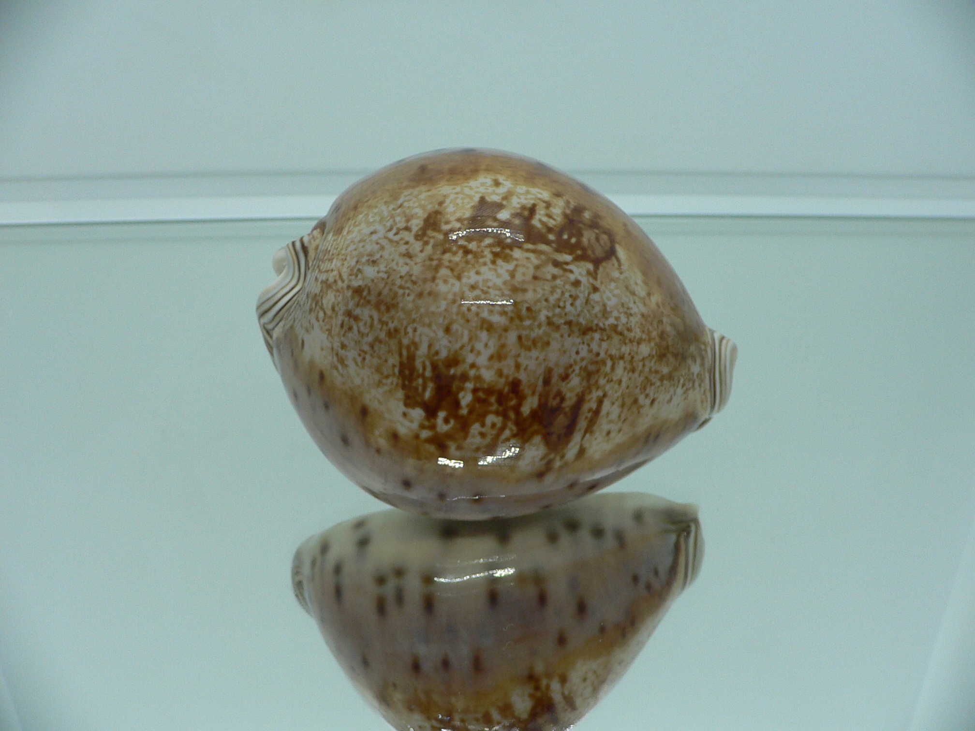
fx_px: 986
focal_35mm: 35
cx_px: 488
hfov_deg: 52.6
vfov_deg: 40.7
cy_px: 366
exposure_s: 1/60
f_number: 2.8
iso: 100
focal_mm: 4.6
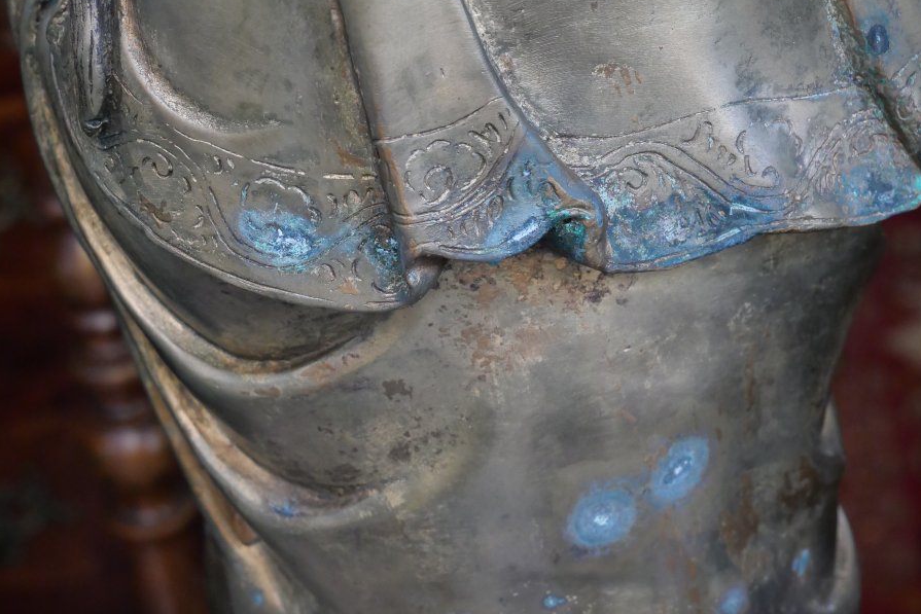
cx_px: 459
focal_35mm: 106
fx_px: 2712
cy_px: 326
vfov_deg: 12.9
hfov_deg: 19.3
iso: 1600
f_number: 5.4
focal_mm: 38
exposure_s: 1/100
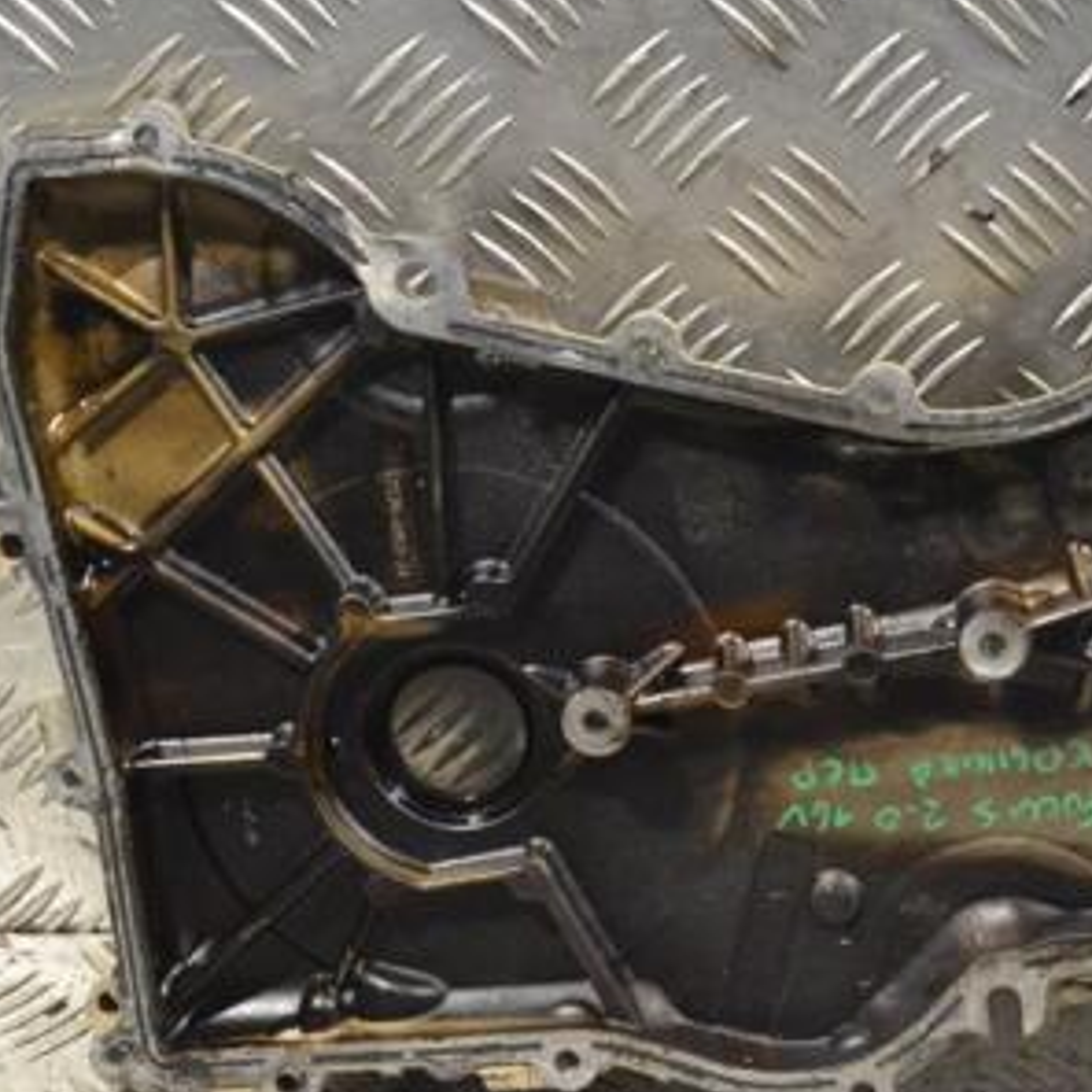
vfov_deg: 19.7
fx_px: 3141
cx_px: 826
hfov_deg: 19.6
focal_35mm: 88
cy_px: 561
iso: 3200
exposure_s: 1/250
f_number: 8
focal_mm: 34
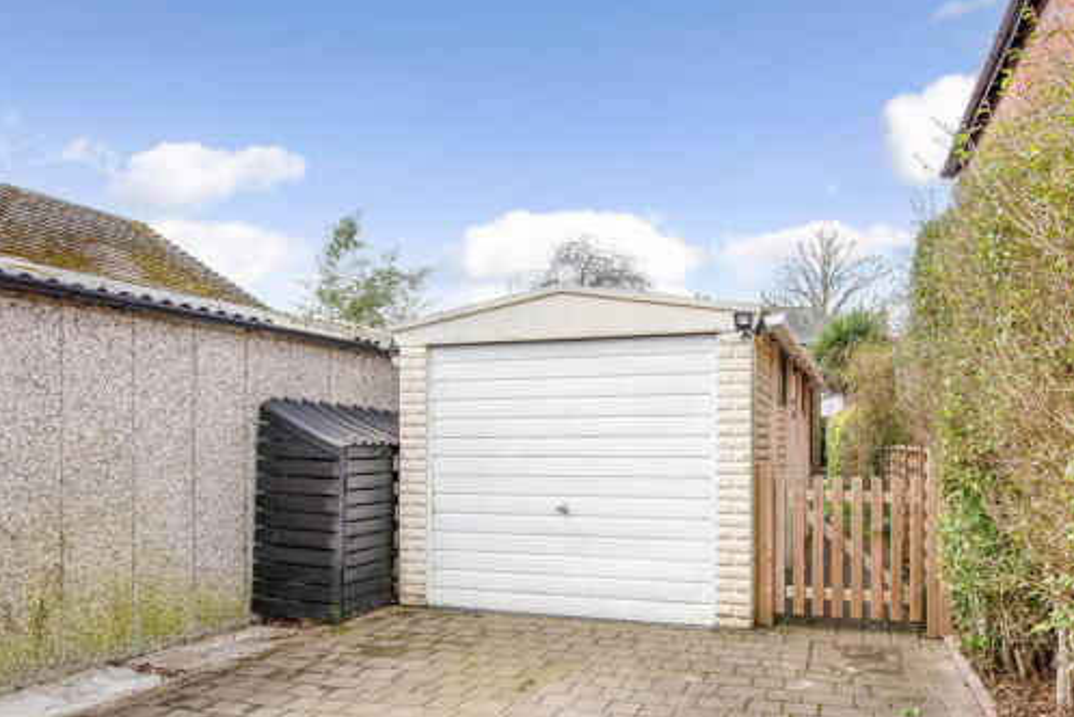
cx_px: 631
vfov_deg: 51.1
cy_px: 416
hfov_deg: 70.9
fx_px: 746
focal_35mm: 25
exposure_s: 1/400
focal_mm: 19
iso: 400
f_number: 7.1
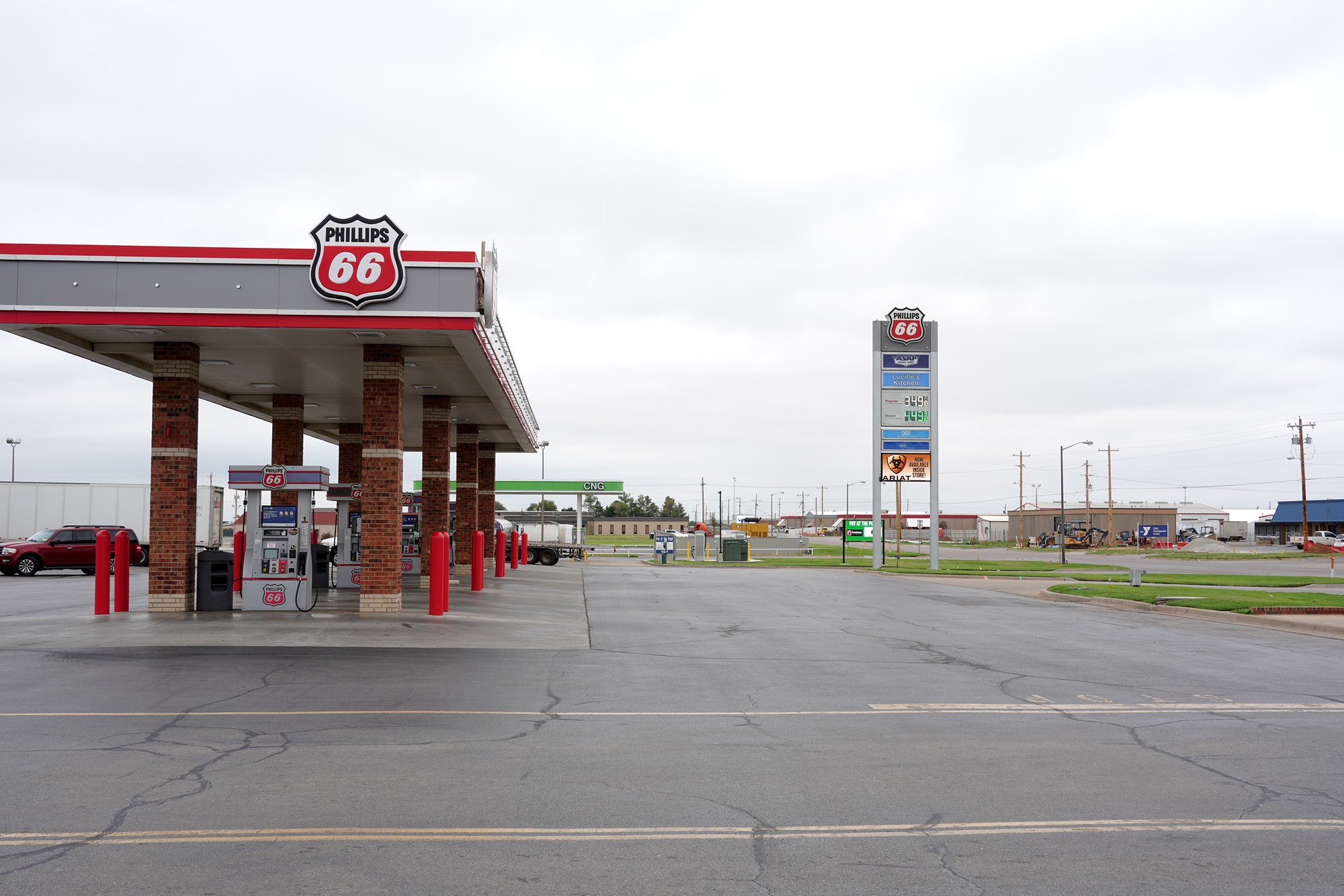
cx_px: 672
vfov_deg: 35.1
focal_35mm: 38
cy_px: 448
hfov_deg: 50.7
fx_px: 1419
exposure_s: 1/100
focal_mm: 38
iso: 100
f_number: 11
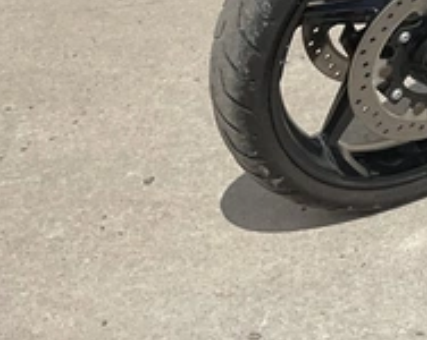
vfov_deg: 12.6
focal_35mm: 113
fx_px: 1427
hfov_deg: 15.4
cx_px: 688
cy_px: -235
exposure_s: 1/4405
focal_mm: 3
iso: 25
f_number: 1.8
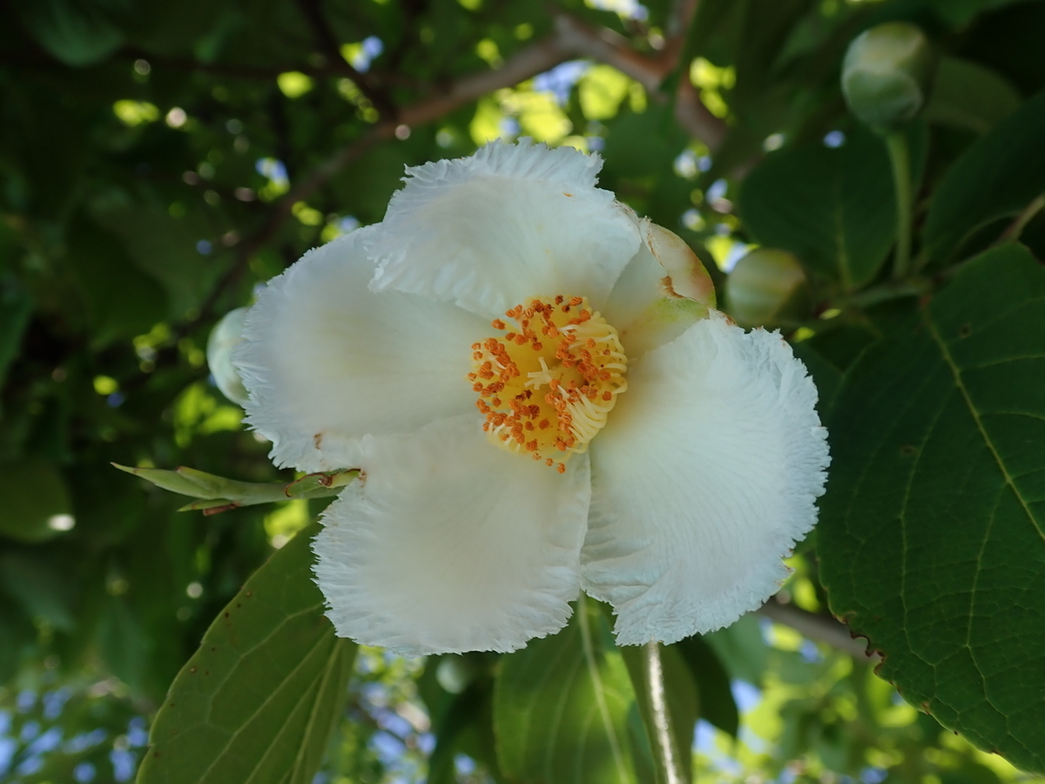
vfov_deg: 46.8
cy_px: 392
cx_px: 522
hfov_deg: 60.0
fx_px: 906
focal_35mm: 30
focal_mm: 5.5
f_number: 3.2
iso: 100
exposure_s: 1/500
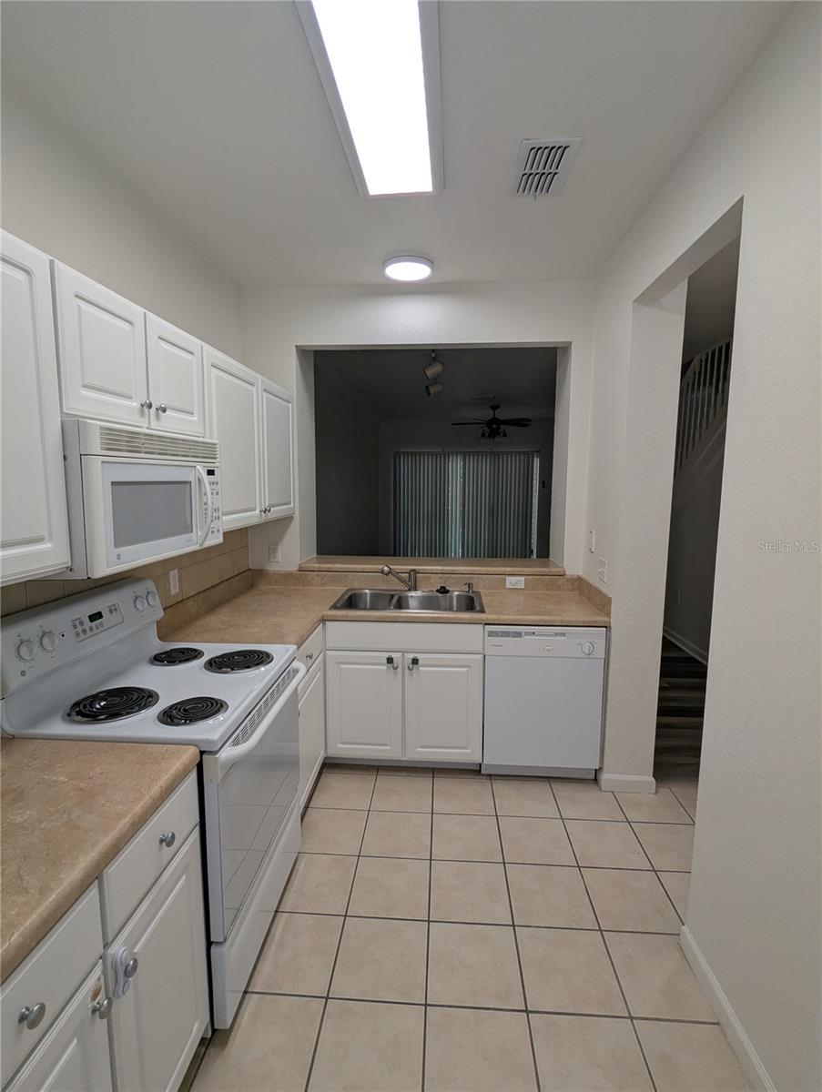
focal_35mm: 16
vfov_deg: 94.4
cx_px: 411
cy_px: 546
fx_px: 506
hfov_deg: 78.2
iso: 49
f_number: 2.2
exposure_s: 1/120
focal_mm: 2.35
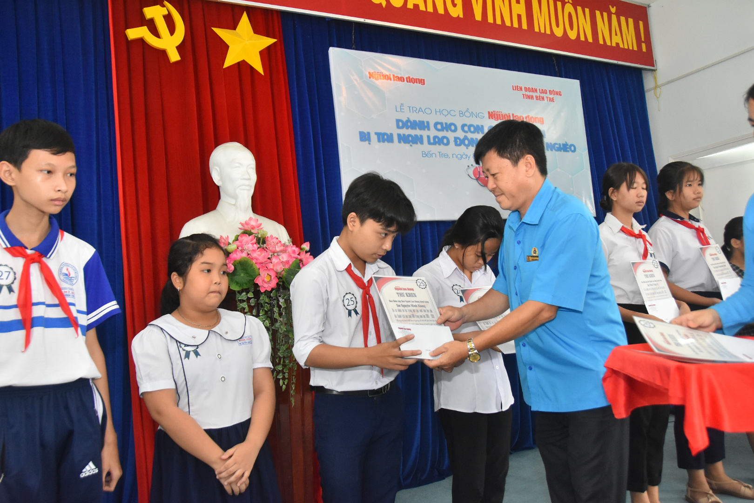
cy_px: 252
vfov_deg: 43.6
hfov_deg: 61.9
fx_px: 628
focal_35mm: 30
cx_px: 377
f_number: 3.5
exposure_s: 1/200
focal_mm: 20
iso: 1800
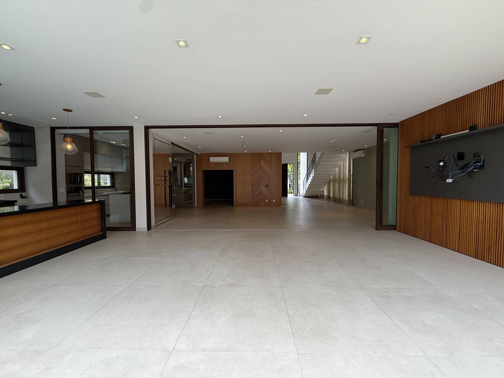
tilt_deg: -2.1
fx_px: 204
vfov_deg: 85.7
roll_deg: -0.2
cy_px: 189
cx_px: 252
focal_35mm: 14
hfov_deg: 102.1
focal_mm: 2.22
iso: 50
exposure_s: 1/148
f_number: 2.2
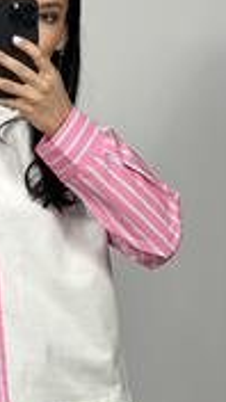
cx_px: 23
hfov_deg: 9.8
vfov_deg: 17.3
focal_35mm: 123
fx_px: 1310
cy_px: 323
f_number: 1.78
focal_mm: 6.86
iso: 80
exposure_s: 1/100
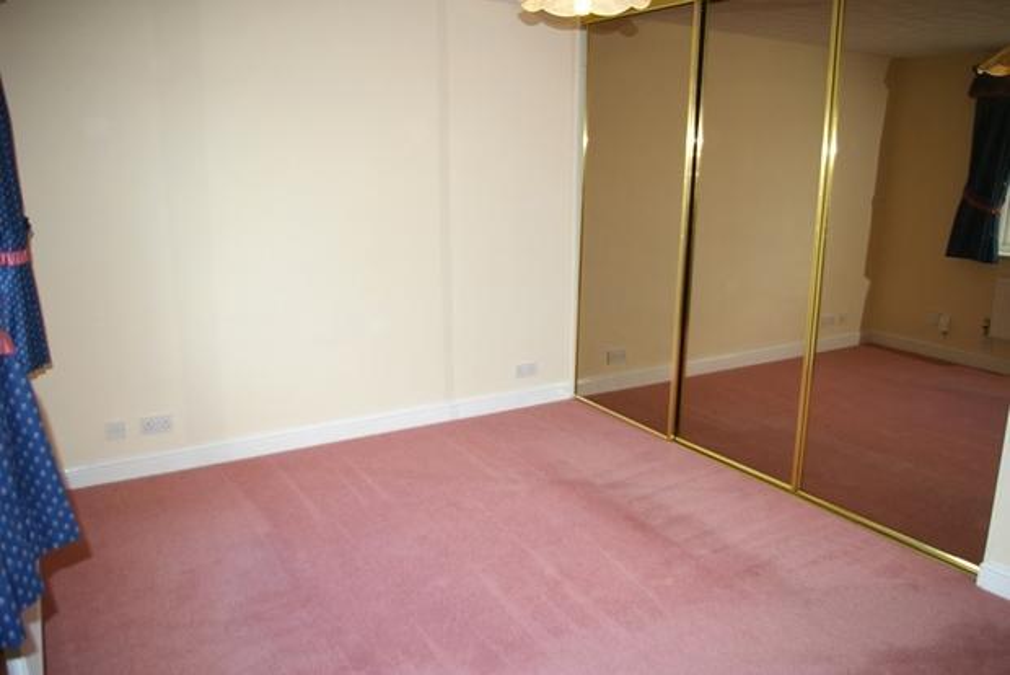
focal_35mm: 27
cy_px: 338
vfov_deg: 48.0
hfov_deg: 67.4
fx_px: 758
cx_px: 505
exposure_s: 1/90
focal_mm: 18
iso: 200
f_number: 3.5
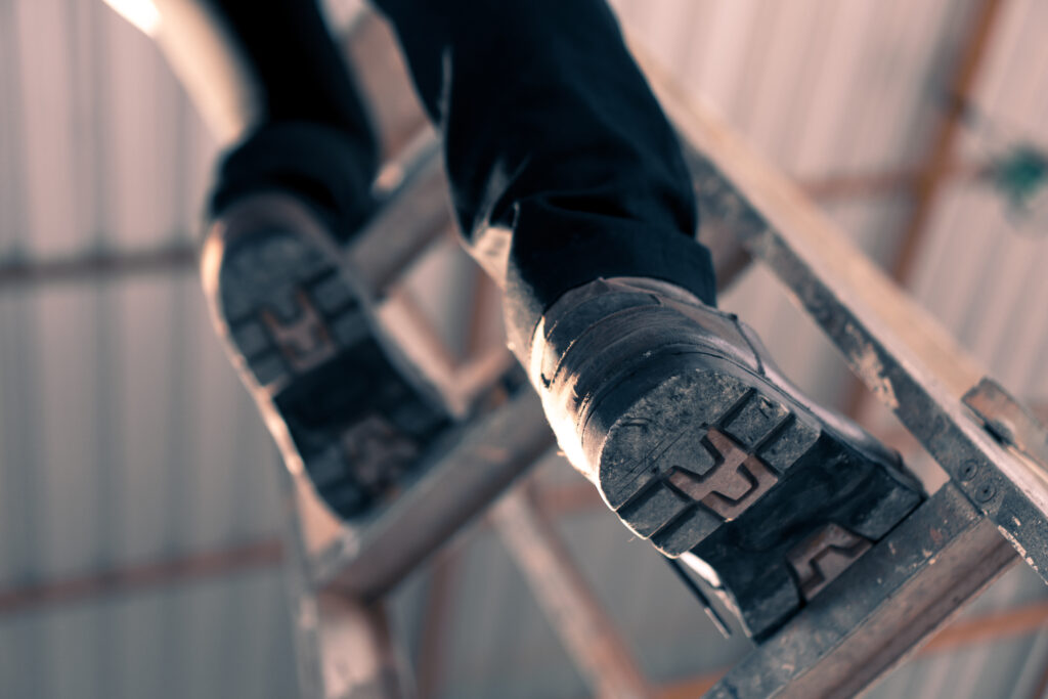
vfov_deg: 25.8
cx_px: 524
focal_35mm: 52
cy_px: 350
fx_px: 1528
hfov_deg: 37.8
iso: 100
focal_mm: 35
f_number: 2
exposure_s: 1/250
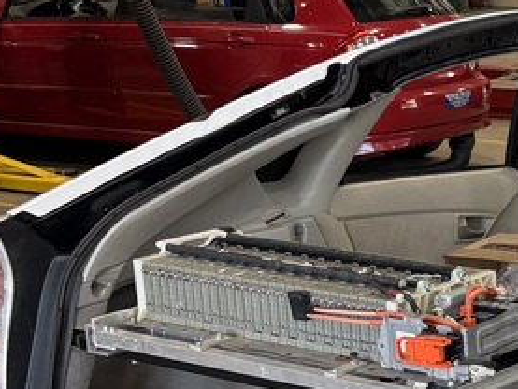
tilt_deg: -15.9
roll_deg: -1.2
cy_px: 380
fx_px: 1437
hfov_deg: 17.9
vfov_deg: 15.2
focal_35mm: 96
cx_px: 812
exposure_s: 1/122
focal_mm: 5.96
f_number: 1.6
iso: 100
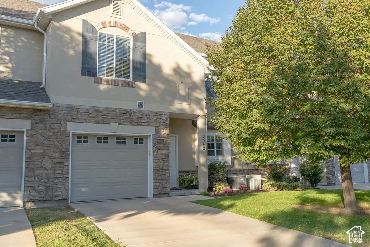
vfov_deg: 37.9
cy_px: 124
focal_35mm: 35
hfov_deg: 54.4
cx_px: 185
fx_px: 360
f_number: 5
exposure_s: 1/250
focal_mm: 35
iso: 100
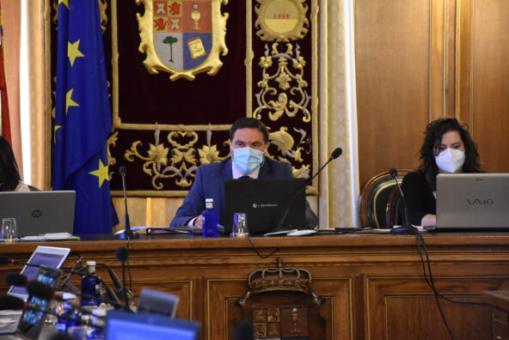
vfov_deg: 8.2
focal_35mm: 168
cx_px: 254
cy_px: 170
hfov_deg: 12.2
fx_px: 2378
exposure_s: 1/60
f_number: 5.6
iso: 3200
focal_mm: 112
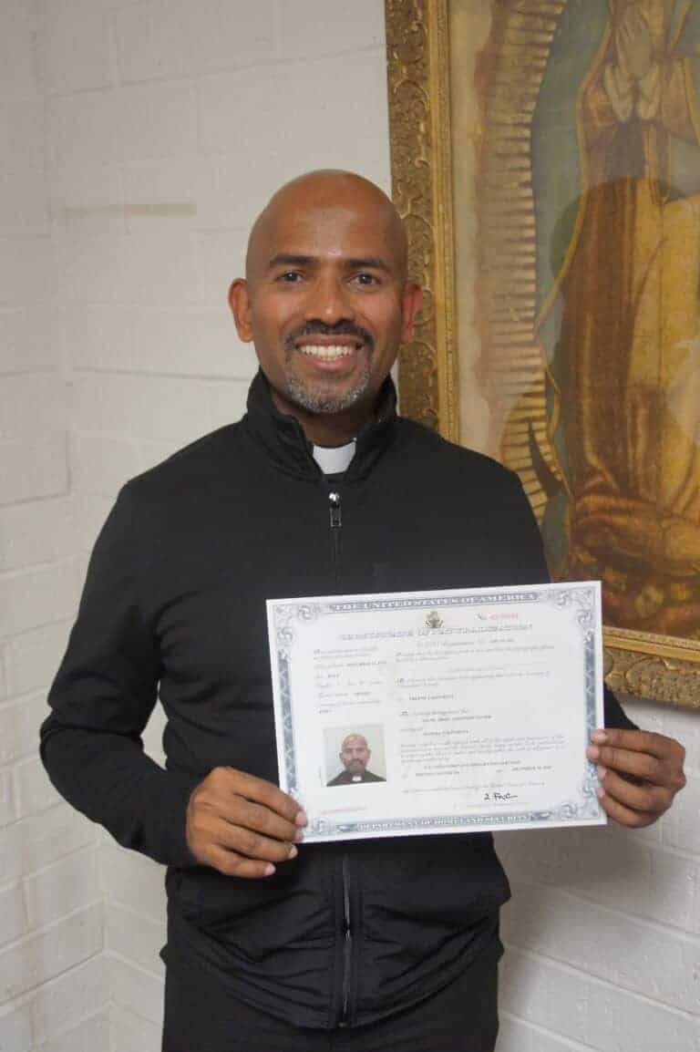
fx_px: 1183
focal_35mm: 40
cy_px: 526
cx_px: 350
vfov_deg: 48.0
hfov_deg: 33.0
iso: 1600
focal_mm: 27
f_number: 4.5
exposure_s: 1/25
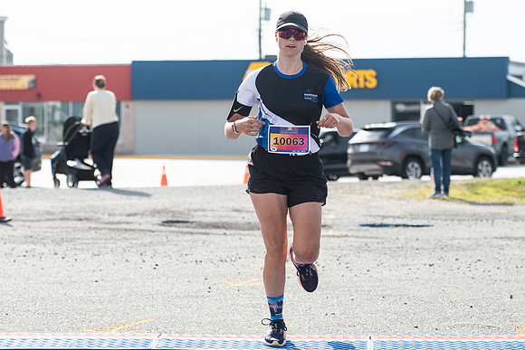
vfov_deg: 9.4
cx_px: 262
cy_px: 97
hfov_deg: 14.0
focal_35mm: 146
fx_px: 2131
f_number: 4.5
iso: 250
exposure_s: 1/1600
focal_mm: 92
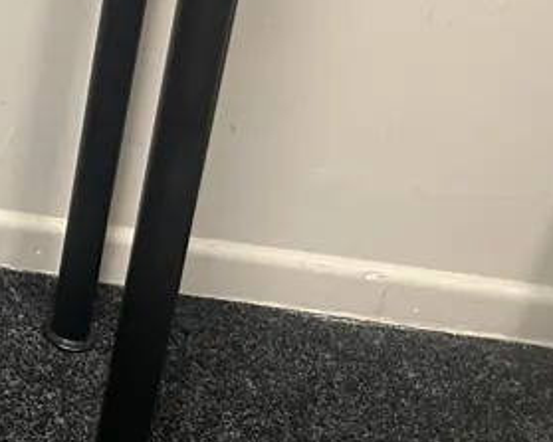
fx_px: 1407
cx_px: -420
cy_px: -159
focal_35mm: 86
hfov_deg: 18.0
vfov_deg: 16.7
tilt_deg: -24.5
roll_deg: +0.2
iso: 400
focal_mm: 6.86
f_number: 1.78
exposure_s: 1/50
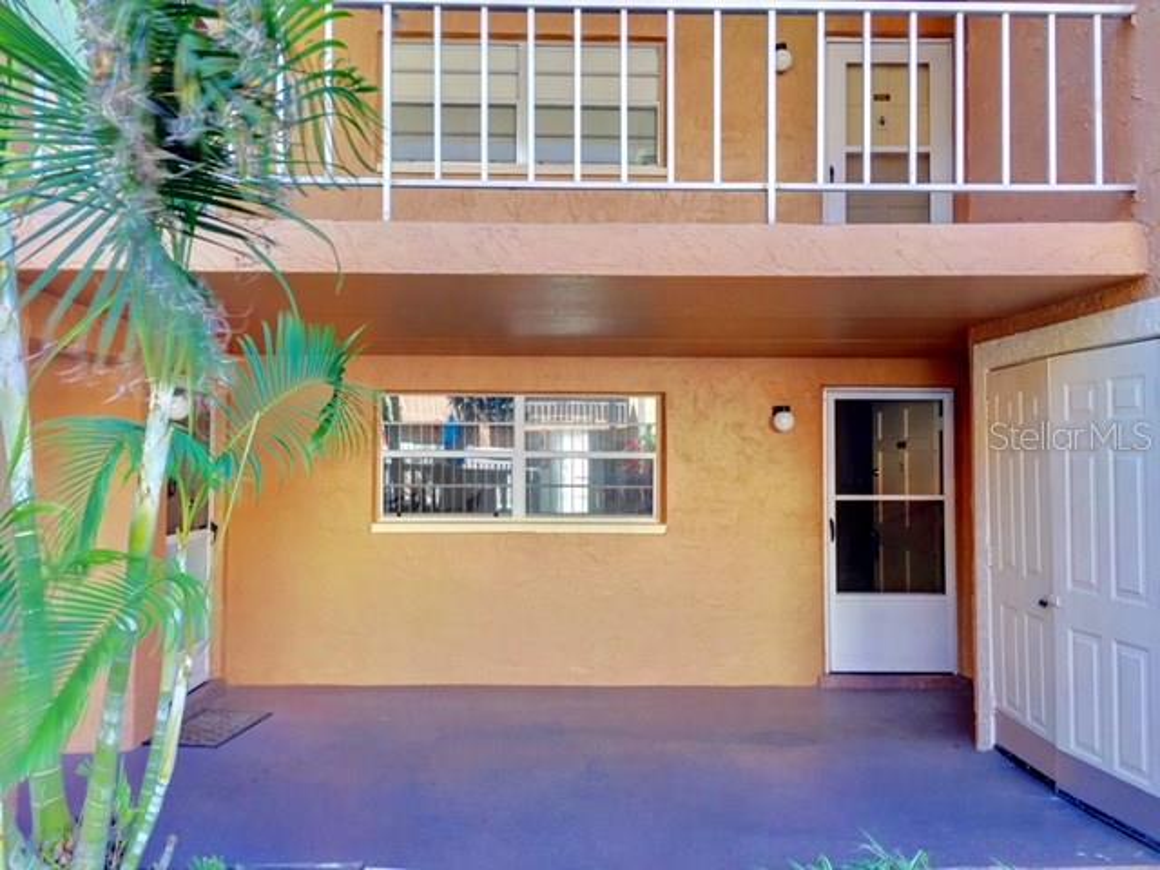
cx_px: 580
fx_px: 972
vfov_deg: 48.2
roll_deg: -1.2
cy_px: 435
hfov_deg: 61.7
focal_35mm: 29
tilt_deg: +1.9
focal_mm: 4.15
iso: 32
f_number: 2.2
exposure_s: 1/120
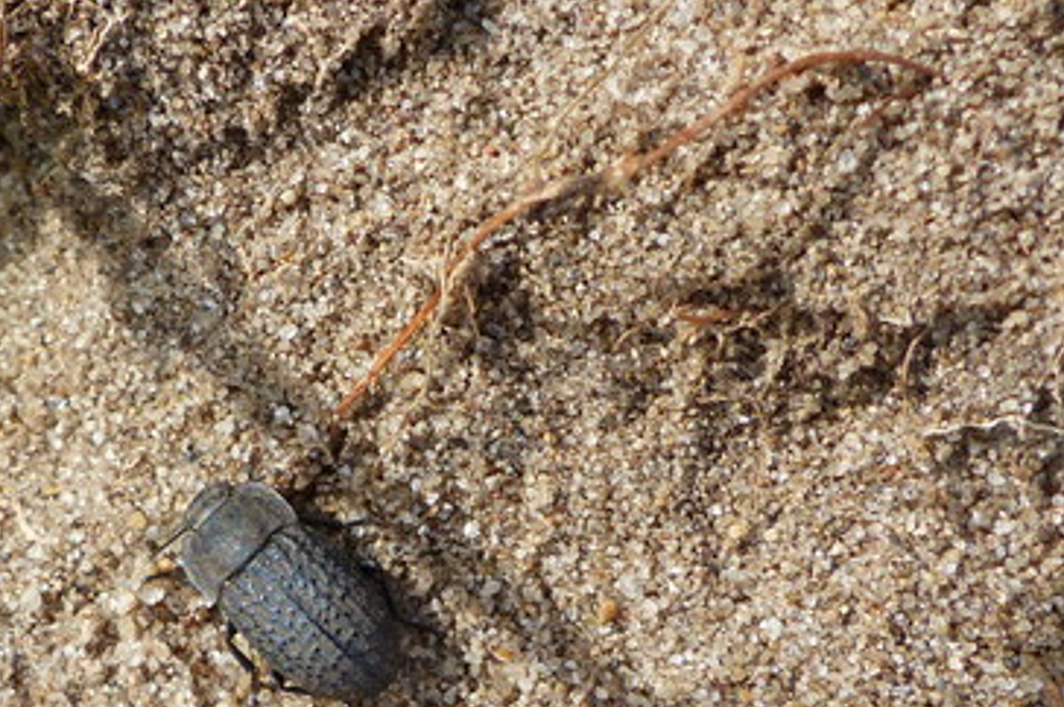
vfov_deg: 22.0
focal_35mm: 61
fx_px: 1801
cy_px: 552
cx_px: 323
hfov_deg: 32.5
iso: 100
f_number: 4
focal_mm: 4.5
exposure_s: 1/320
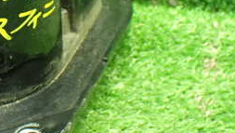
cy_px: 26
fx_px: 611
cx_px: -24
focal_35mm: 98
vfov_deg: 12.3
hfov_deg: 20.7
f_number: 2.7
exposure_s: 1/40
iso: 1000
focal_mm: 6.83
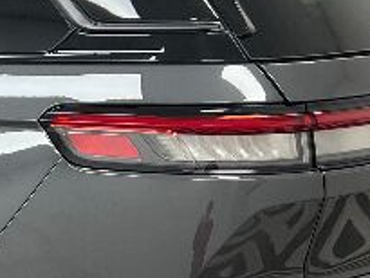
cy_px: 209
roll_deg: +2.0
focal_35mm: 130
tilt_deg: -8.9
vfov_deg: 11.4
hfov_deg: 14.6
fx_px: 1390
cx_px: -94
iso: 125
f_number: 1.5
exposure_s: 1/120
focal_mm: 5.7
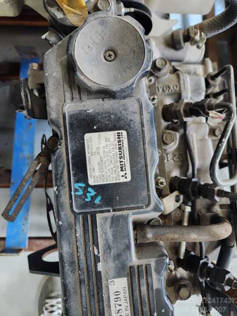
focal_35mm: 23
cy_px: 158
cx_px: 118
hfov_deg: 58.9
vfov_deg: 73.9
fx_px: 210
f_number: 1.8
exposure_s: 1/60
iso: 800
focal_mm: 5.4
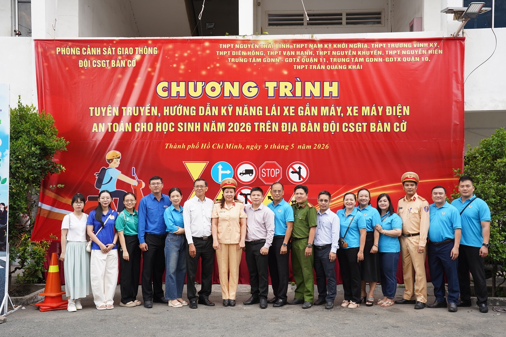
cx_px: 253
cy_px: 168
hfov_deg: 49.6
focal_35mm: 39
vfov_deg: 34.2
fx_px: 548
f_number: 7.1
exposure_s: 1/160
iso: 400
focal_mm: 39
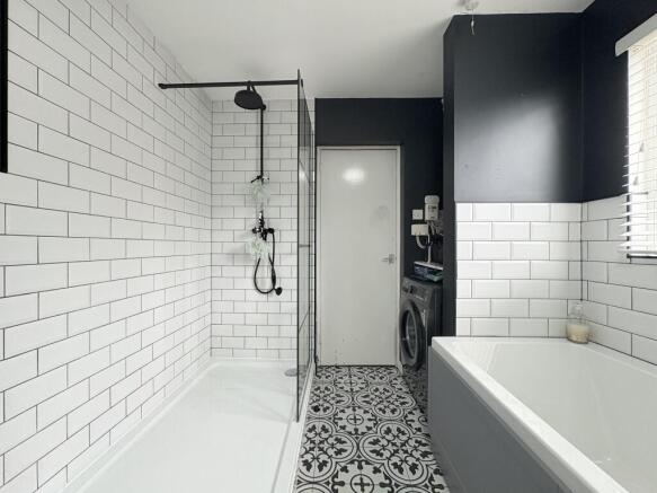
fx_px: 266
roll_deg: +0.3
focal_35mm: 14
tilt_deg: +0.8
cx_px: 328
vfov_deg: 85.7
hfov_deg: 102.1
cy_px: 246
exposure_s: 1/100
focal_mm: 2.22
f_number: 2.2
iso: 200
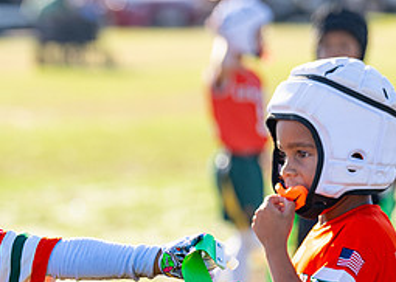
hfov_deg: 6.2
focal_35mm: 324
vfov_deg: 4.4
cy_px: 289
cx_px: -72
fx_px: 3643
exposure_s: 1/2000
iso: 250
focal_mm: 112
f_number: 2.8
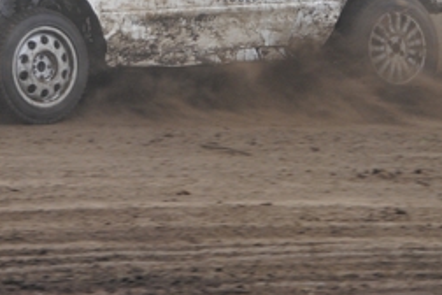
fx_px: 4211
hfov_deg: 6.0
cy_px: -76
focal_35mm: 343
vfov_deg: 4.0
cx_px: 153
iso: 280
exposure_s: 1/500
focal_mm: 90
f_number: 5.3
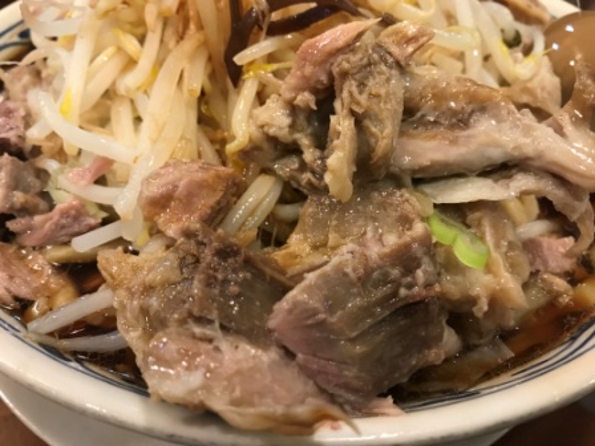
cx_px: 298
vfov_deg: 49.7
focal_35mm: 28
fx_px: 481
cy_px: 223
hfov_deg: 63.4
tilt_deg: -46.2
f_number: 1.8
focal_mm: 3.99
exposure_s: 1/15
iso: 40
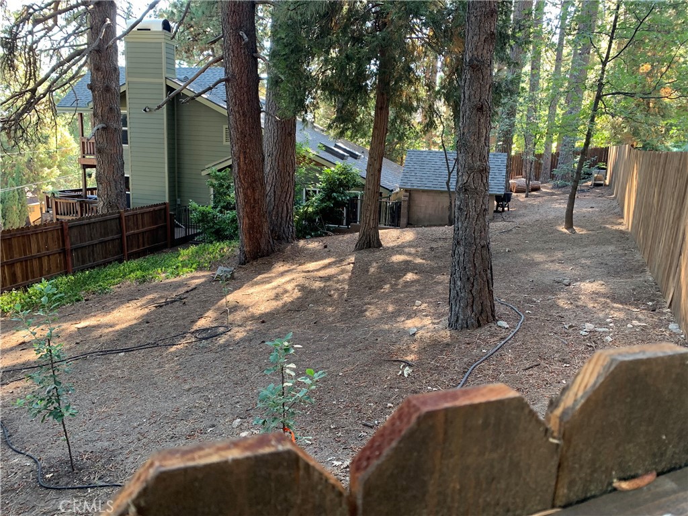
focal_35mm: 26
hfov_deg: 67.3
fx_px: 517
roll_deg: -3.3
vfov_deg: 53.1
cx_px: 344
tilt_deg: -10.8
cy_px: 258
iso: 100
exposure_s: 1/60
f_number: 1.8
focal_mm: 4.25
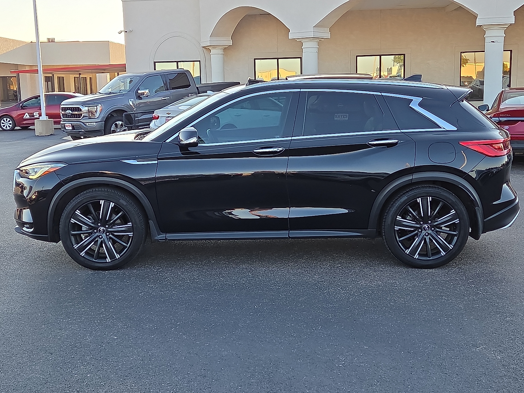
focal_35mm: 45
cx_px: 262
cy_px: 196
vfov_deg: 32.2
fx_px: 681
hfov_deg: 42.1
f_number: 1.8
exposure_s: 1/303
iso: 25
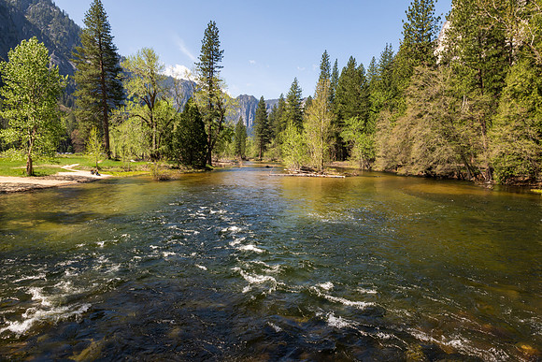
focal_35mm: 24
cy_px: 181
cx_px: 271
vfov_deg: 53.2
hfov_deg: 73.7
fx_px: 361
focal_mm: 24
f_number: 22
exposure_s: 1/320
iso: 1600
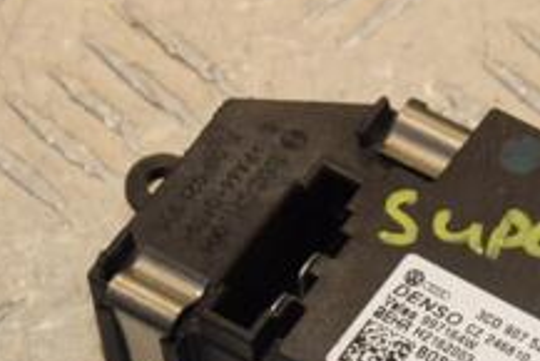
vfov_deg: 3.9
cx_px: 533
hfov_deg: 5.8
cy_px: 418
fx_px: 5289
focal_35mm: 352
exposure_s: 1/200
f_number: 11
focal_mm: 85
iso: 800
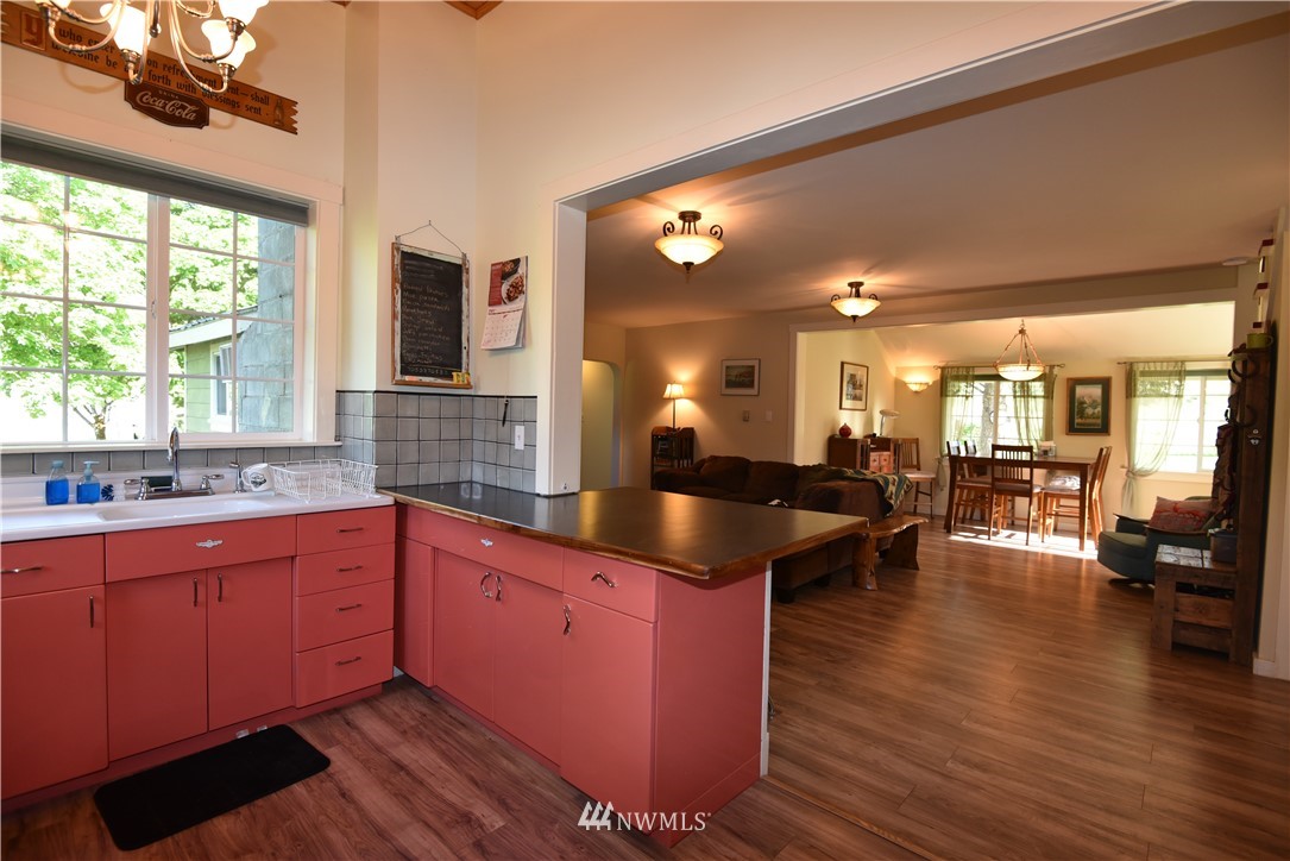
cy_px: 430
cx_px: 645
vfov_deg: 70.5
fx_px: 609
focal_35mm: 17
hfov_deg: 93.3
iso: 800
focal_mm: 17
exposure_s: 1/100
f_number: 5
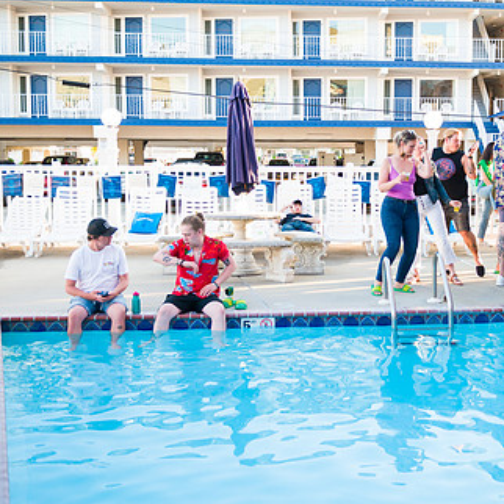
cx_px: 341
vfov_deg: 34.6
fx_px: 807
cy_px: 221
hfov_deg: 34.3
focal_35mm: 49
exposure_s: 1/640
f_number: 3.2
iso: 800
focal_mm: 32
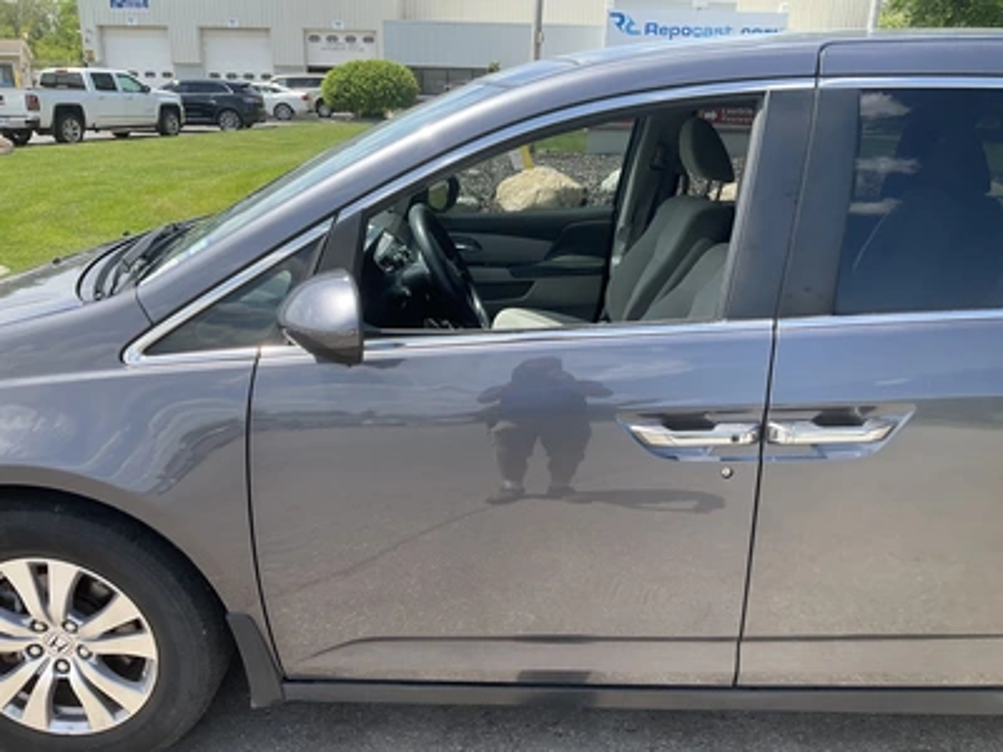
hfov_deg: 61.7
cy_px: 376
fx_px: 840
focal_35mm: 29
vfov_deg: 48.2
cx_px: 502
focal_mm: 3
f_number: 1.8
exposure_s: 1/642
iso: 25
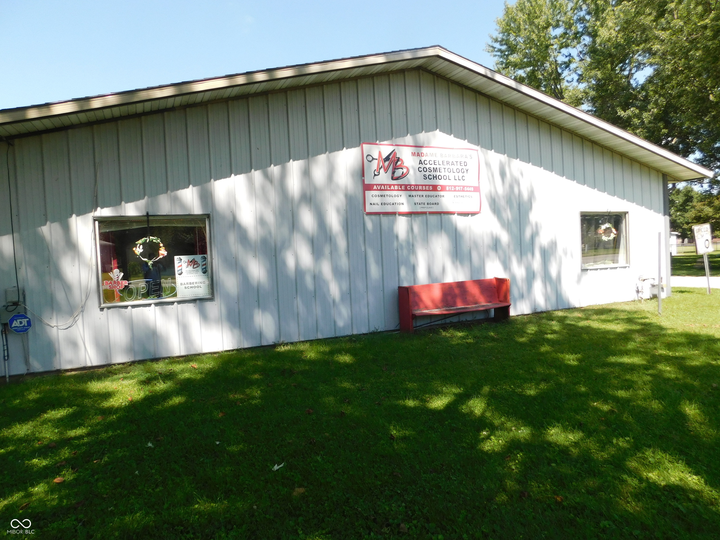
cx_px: 360
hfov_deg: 73.9
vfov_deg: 58.9
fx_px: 478
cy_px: 270
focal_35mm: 23
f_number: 3
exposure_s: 1/640
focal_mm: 4
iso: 125
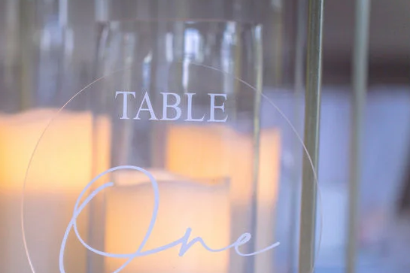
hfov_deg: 14.4
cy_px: 249
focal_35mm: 141
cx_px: 27
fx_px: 1605
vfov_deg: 9.7
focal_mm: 75
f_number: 2.8
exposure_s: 1/250
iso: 800
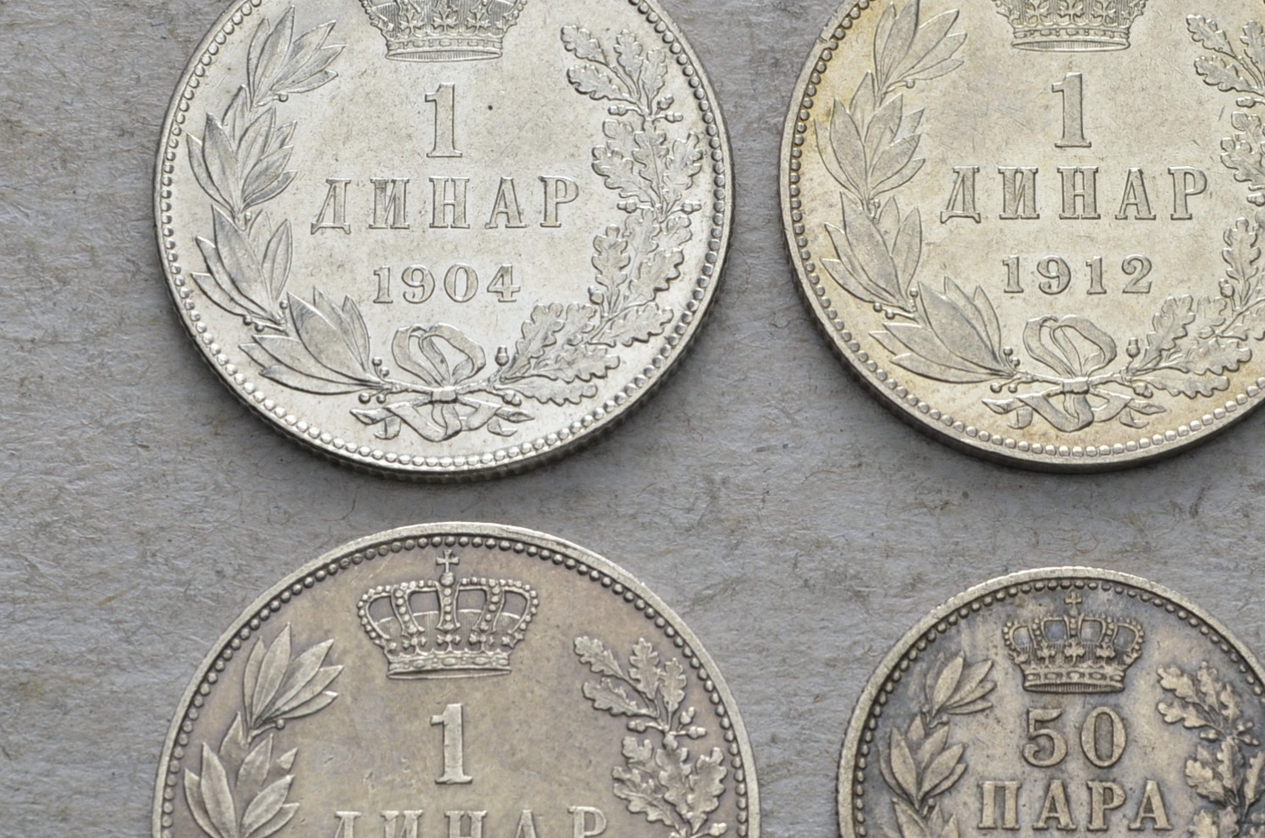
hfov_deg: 15.0
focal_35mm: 137
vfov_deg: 10.0
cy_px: 513
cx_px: 769
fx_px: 4798
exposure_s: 1/200
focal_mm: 55
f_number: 14
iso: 400
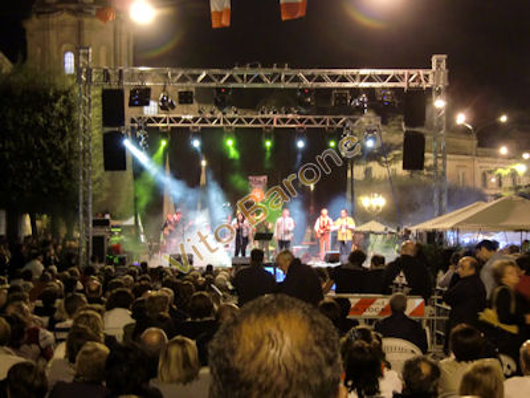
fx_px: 842
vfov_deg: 26.6
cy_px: 199
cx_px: 265
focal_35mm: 55
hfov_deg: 34.9
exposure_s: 1/6
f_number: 4.2
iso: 400
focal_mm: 9.8
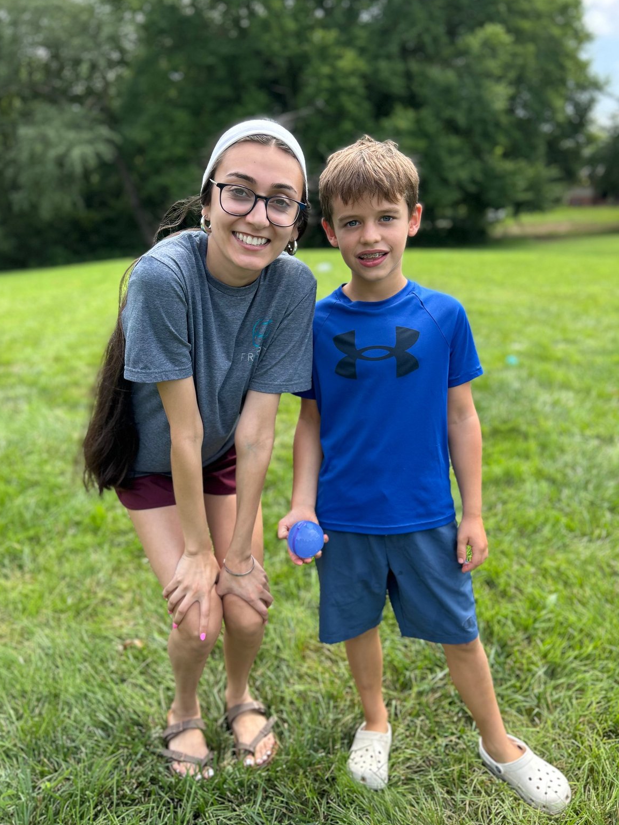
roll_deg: +0.7
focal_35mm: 27
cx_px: 298
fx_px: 643
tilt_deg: -18.1
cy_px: 421
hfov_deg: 51.4
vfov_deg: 65.3
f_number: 1.5
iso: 50
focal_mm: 5.7
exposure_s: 1/1048
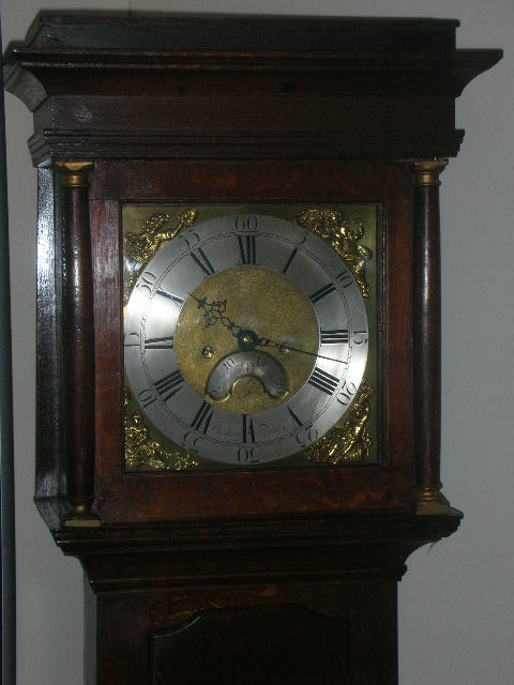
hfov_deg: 17.2
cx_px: 257
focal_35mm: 86
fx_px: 1703
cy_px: 342
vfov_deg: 22.8
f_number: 4.8
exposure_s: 1/120
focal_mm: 14.3
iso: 102
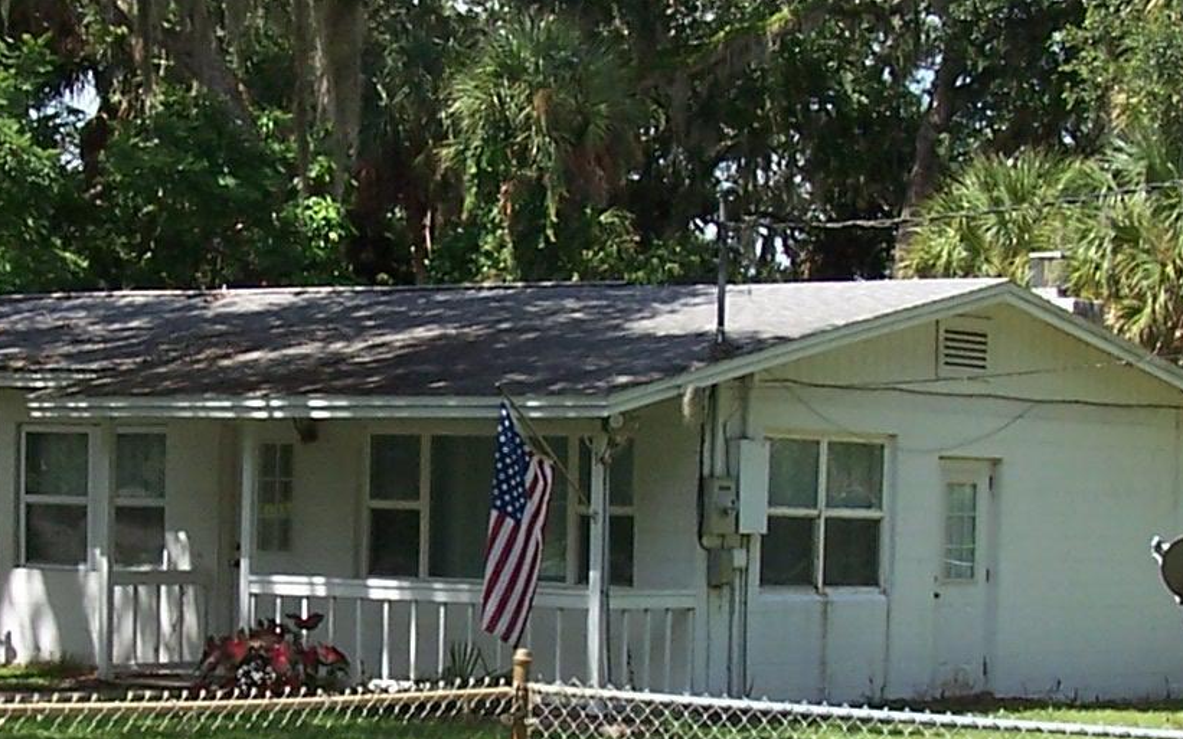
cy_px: 549
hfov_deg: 18.4
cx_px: 396
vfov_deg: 11.6
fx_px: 3643
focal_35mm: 113
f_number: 2.8
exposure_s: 1/500
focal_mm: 6.3
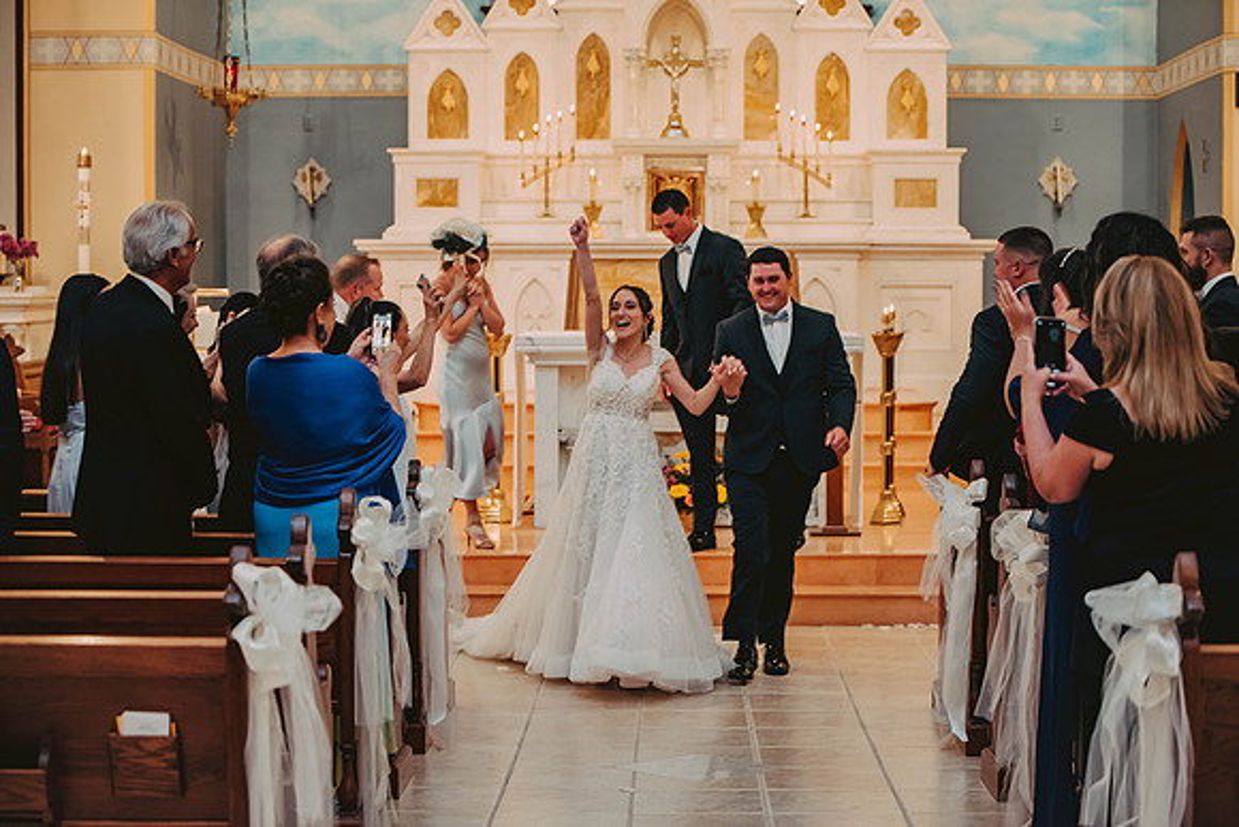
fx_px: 2410
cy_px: 414
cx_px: 620
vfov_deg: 19.5
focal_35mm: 70
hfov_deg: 28.8
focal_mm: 70
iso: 1600
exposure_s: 1/80
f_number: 2.8
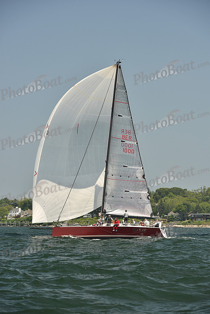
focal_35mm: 122
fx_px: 1067
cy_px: 157
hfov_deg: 11.2
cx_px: 105
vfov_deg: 16.8
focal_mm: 122
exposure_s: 1/640
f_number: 5.6
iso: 250
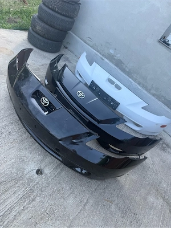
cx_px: 86
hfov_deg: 56.8
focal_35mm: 24
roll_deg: -32.0
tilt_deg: -37.4
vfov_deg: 71.6
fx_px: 158
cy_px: 114
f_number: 1.78
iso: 64
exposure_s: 1/288
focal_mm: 6.76
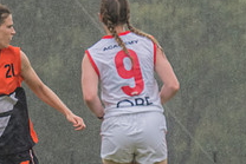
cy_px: 83
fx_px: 11720
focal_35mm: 1714
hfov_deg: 1.2
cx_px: -237
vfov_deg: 0.8
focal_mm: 300
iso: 800
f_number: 6.3
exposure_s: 1/2000
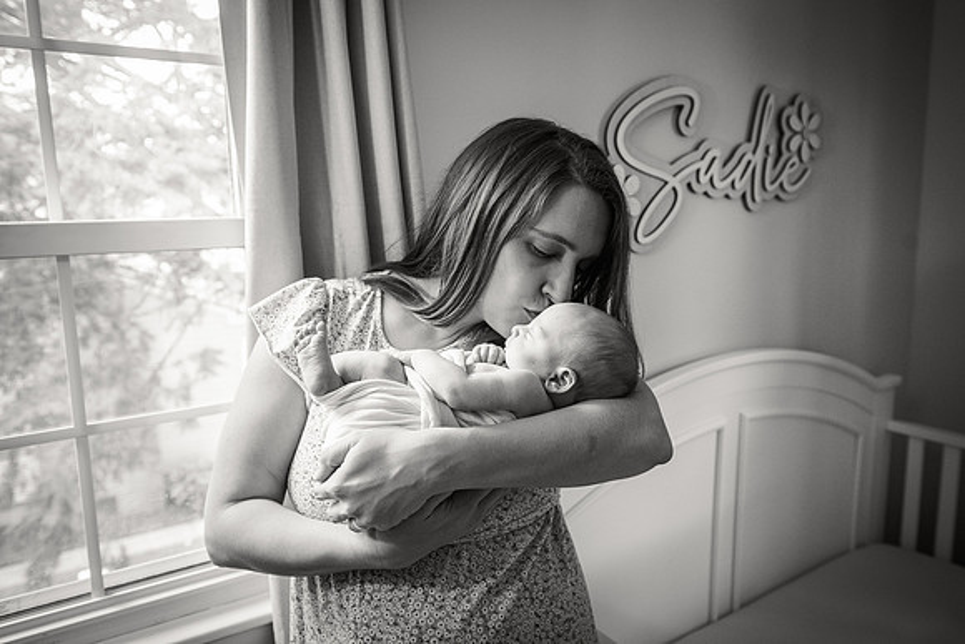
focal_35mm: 28
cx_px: 482
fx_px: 744
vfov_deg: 46.8
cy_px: 322
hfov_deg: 65.9
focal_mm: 27
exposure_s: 1/125
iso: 1250
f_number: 4
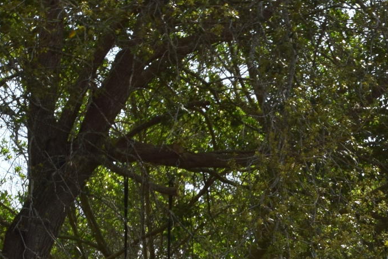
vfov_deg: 8.2
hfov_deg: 12.5
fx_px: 1703
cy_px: 558
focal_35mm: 158
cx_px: 549
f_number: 11
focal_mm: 24
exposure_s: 1/500
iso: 320
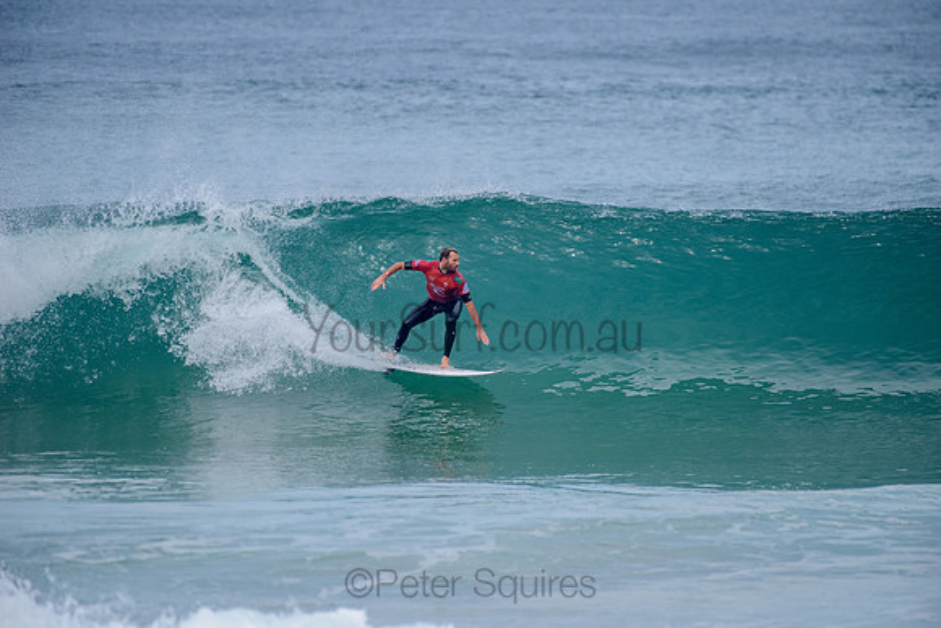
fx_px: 13072
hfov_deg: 4.1
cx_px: 470
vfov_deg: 2.8
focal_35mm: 500
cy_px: 314
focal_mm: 500
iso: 250
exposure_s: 1/2000
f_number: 5.6
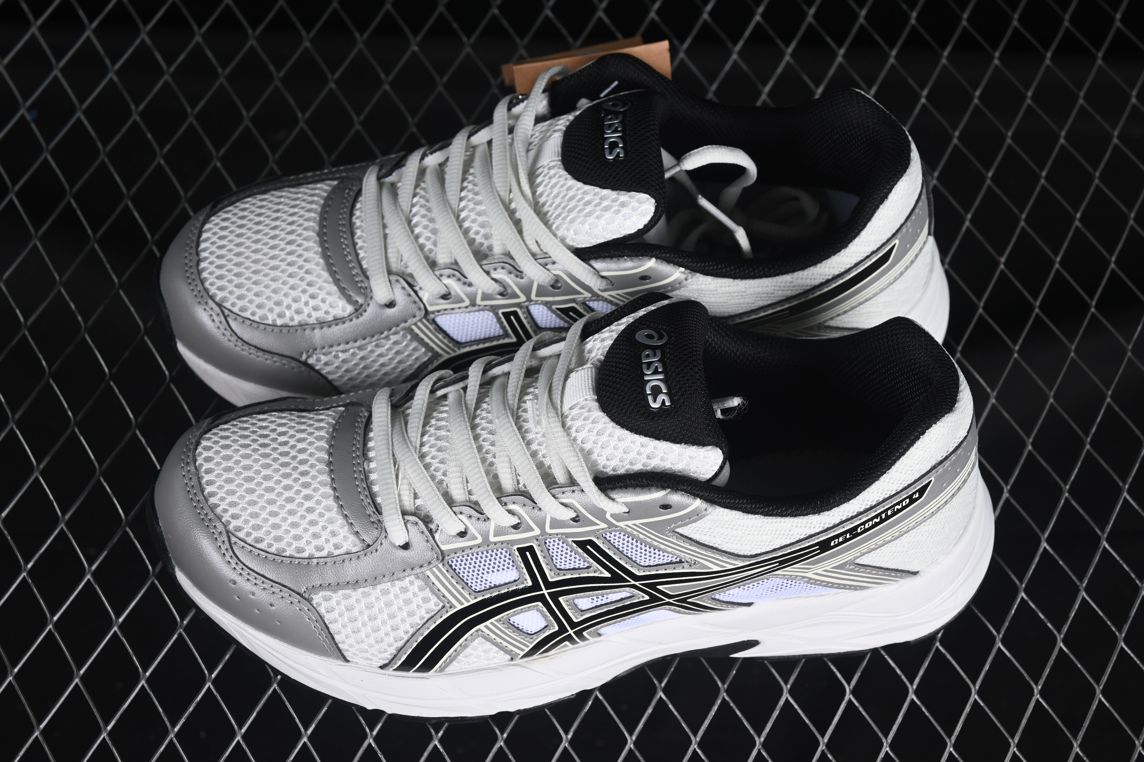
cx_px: 572
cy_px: 381
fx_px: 2383
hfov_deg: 27.0
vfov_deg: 18.2
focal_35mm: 75
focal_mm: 50
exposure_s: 1/80
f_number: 7.1
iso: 160
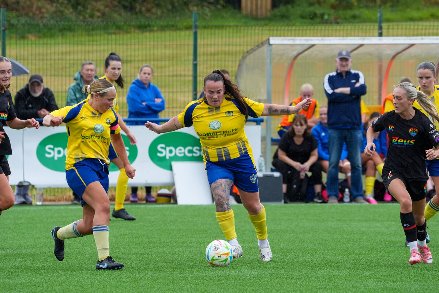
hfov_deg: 5.5
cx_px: 220
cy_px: 146
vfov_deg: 3.7
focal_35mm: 374
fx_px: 4560
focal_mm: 374
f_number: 8
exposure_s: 1/1000
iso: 1000
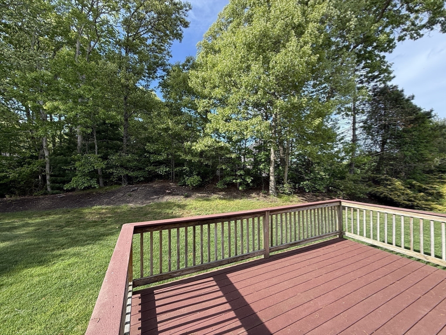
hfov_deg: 102.1
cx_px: 223
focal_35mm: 14
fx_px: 180
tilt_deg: +2.2
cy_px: 168
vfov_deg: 85.7
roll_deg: -0.5
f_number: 2.2
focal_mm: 2.22
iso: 50
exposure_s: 1/363
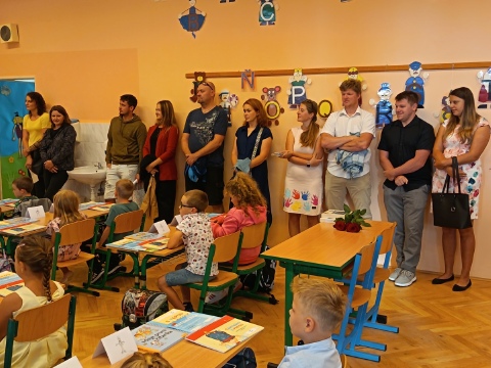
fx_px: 553
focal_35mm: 39
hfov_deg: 47.9
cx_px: 246
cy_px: 184
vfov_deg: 36.8
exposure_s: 1/100
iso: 1899
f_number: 1.75
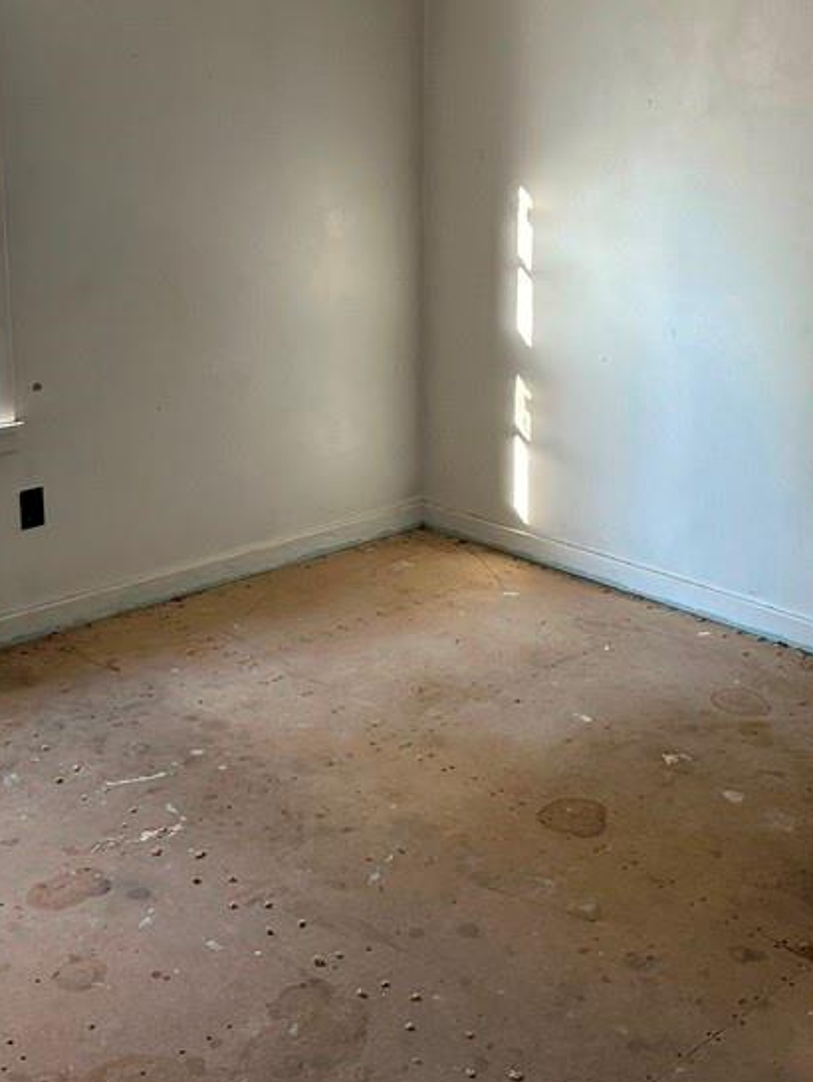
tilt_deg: -11.9
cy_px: 380
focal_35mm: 45
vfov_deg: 41.6
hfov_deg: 32.2
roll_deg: -1.0
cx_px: 456
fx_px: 1408
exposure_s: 1/60
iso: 250
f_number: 1.78
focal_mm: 6.86
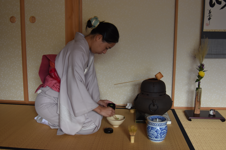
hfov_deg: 53.1
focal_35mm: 36
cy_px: 75
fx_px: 226
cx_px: 113
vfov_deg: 36.9
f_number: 3.5
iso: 280
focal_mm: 24
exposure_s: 1/40
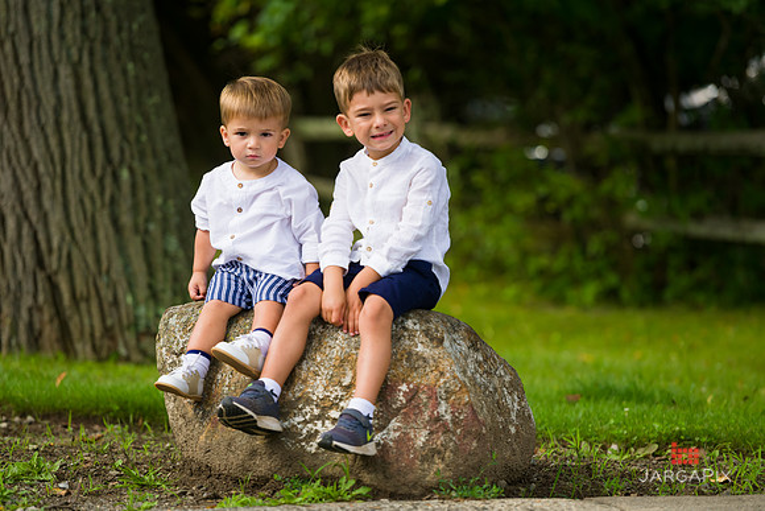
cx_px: 382
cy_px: 256
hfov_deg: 11.7
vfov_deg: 7.9
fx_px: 3719
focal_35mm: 175
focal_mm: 175
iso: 200
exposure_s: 1/1600
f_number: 4
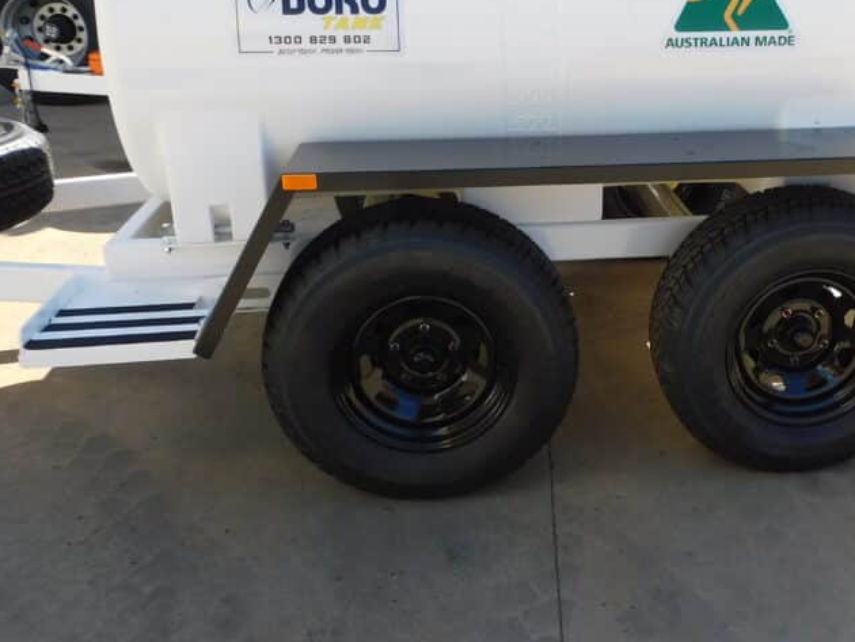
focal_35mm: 39
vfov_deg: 36.7
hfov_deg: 46.9
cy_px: 252
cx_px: 584
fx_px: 964
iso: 125
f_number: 3.3
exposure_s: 1/500
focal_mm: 4.3
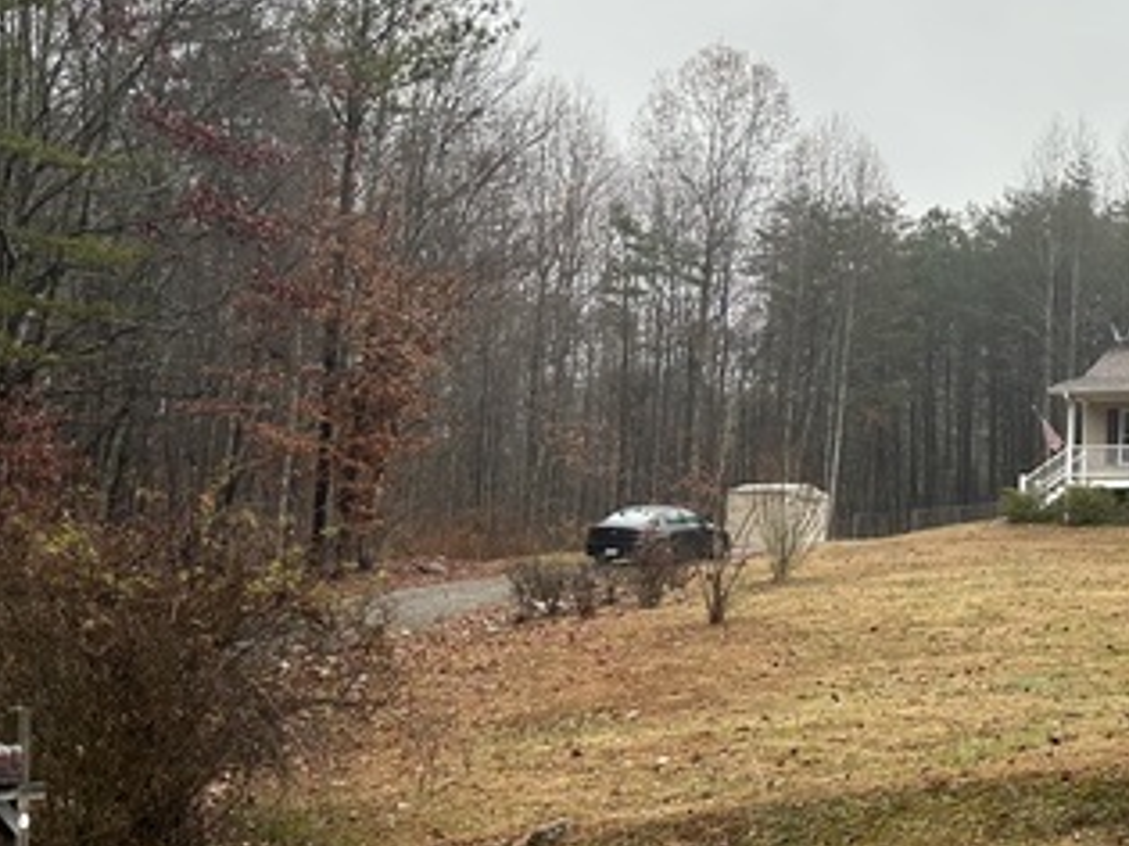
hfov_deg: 32.7
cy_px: 516
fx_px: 1793
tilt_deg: +4.6
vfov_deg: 26.5
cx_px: 1066
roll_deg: -1.8
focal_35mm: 55
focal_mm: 5.7
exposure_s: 1/148
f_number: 1.5
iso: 32
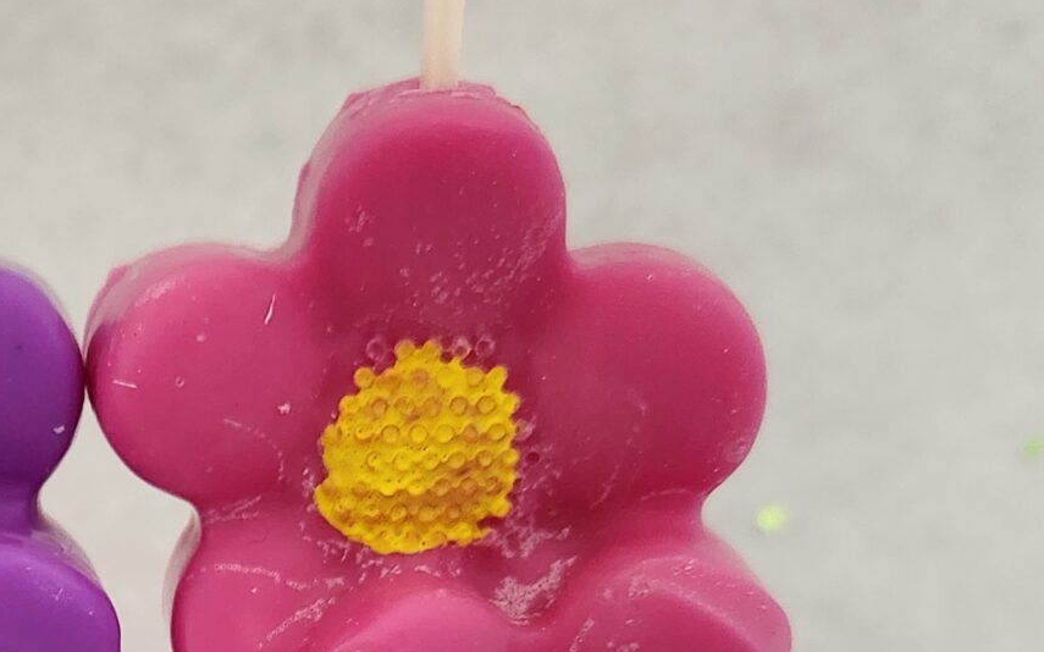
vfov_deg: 16.7
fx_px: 2077
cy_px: 872
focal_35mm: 73
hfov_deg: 26.7
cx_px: 9
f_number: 1.8
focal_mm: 5.4
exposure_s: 1/120
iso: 400
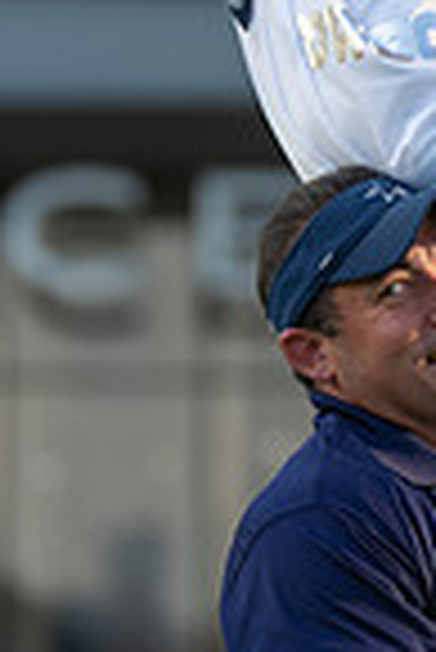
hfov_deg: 3.5
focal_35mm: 394
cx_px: 544
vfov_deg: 5.2
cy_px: 112
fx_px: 7140
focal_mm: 127
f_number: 2.8
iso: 100
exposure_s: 1/640
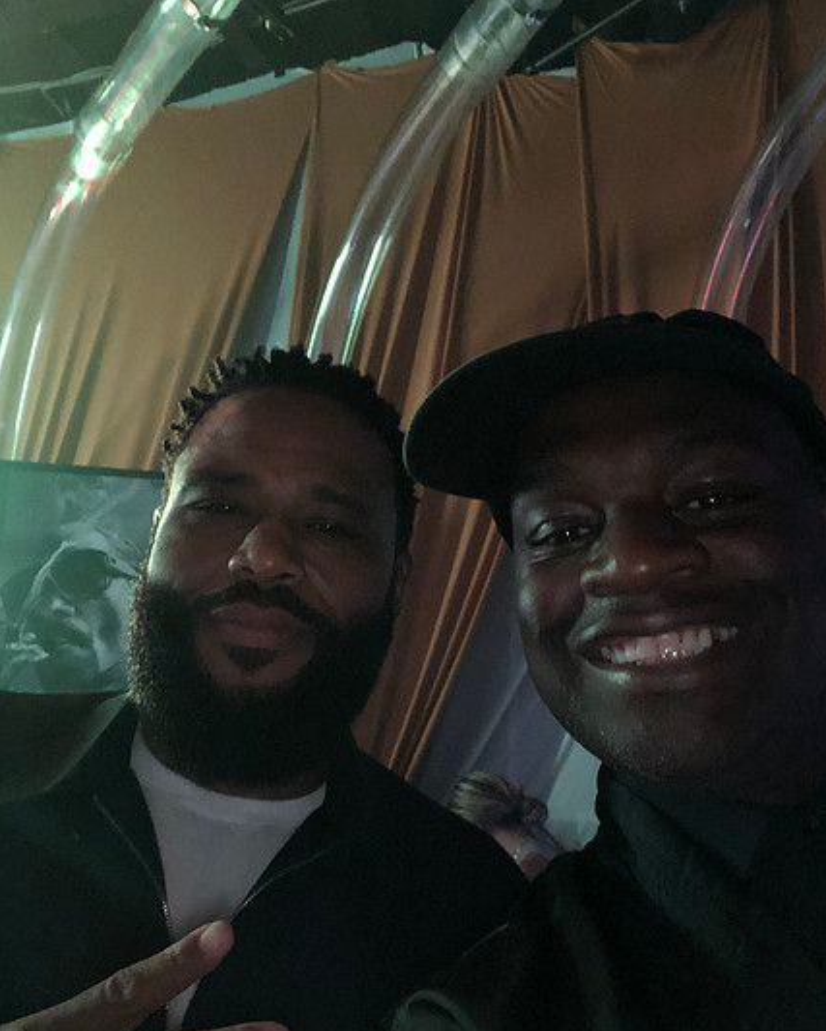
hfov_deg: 43.4
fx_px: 1038
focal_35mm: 34
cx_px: 418
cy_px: 559
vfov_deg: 52.8
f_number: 2.2
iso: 320
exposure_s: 1/17
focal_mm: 2.87
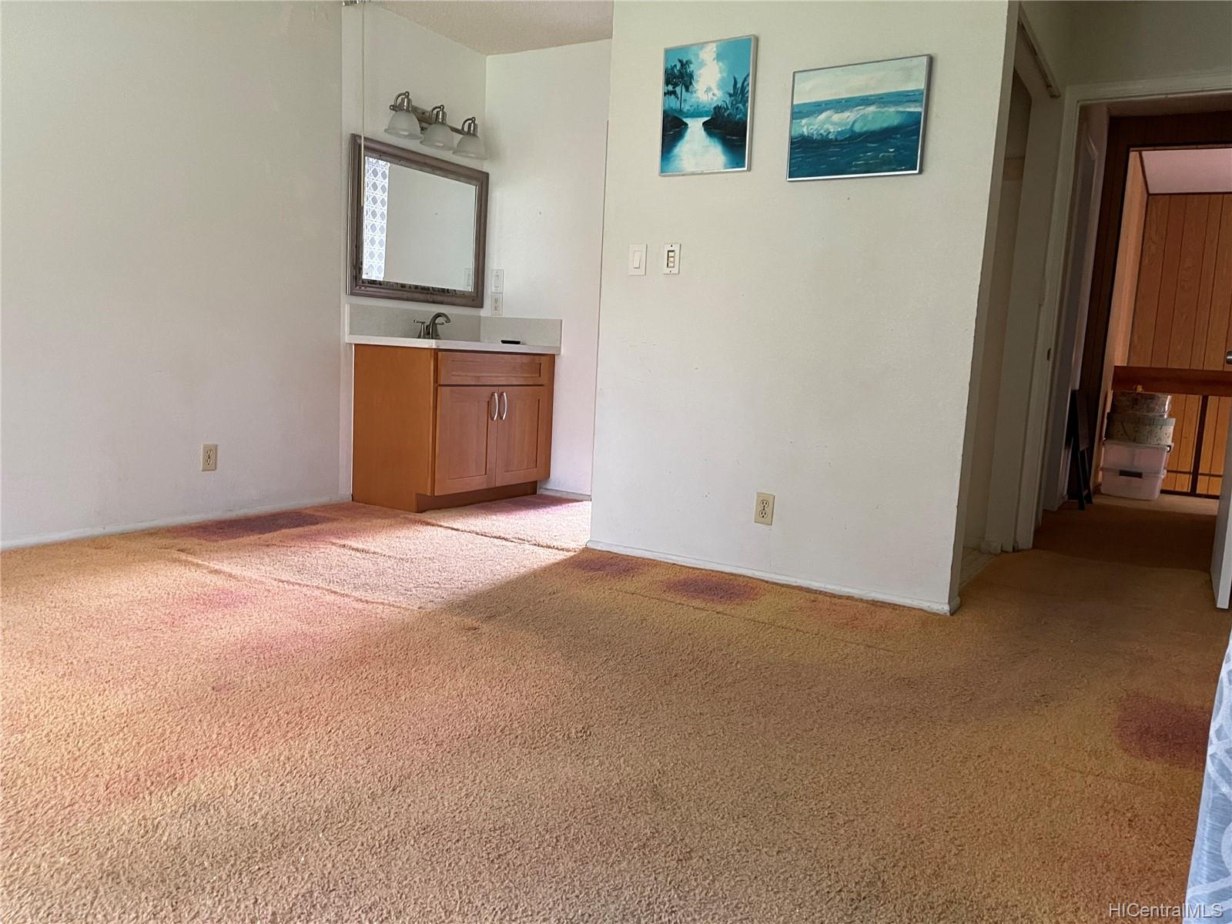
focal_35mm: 26
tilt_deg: -8.0
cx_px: 616
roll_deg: -2.5
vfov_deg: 53.1
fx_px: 925
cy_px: 462
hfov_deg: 67.3
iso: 400
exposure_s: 1/60
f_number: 1.6
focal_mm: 5.1
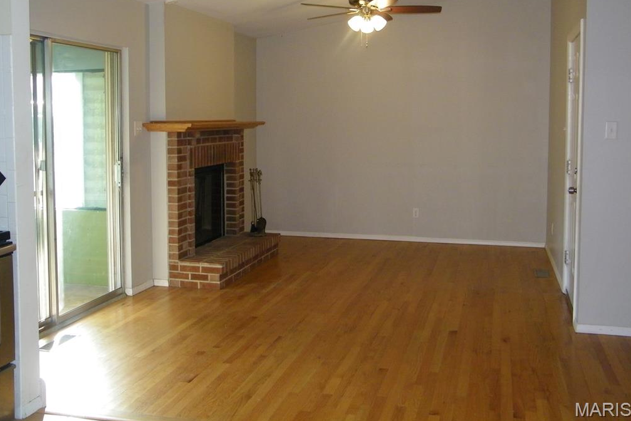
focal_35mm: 37
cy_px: 182
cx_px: 317
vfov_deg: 35.9
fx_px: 649
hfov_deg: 51.9
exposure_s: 1/30
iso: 200
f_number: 3.7
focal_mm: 6.3
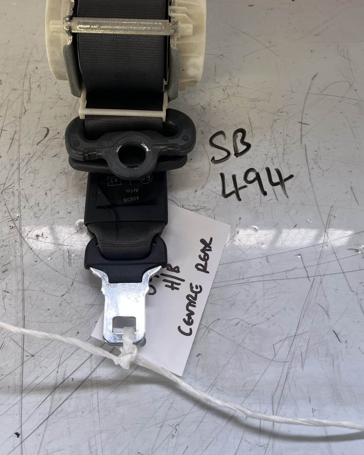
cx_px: 156
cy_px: 146
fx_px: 471
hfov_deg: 42.1
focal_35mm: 35
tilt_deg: -57.4
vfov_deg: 50.4
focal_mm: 5.1
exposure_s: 1/121
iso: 80
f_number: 1.6
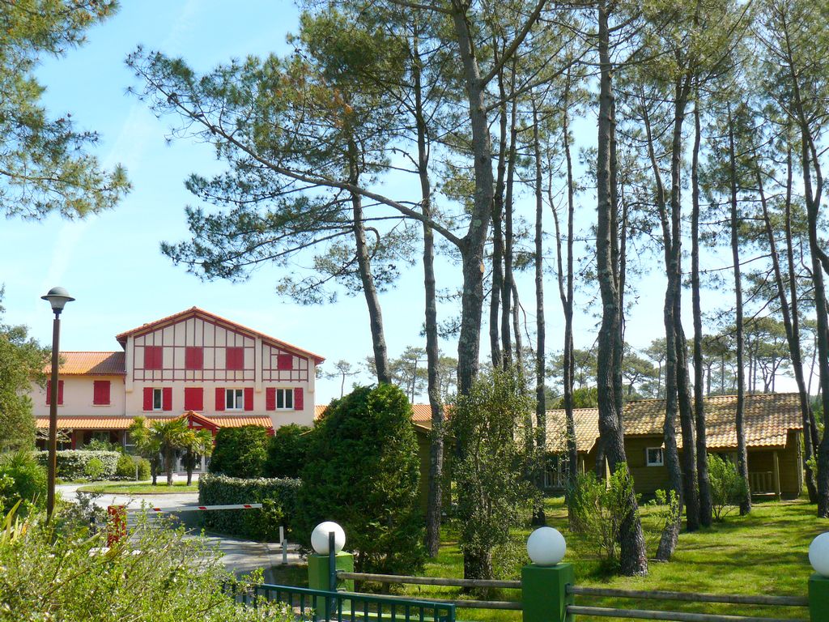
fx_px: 862
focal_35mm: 36
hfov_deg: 51.4
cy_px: 311
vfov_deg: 39.7
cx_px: 414
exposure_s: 1/250
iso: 100
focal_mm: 6
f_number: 5.6
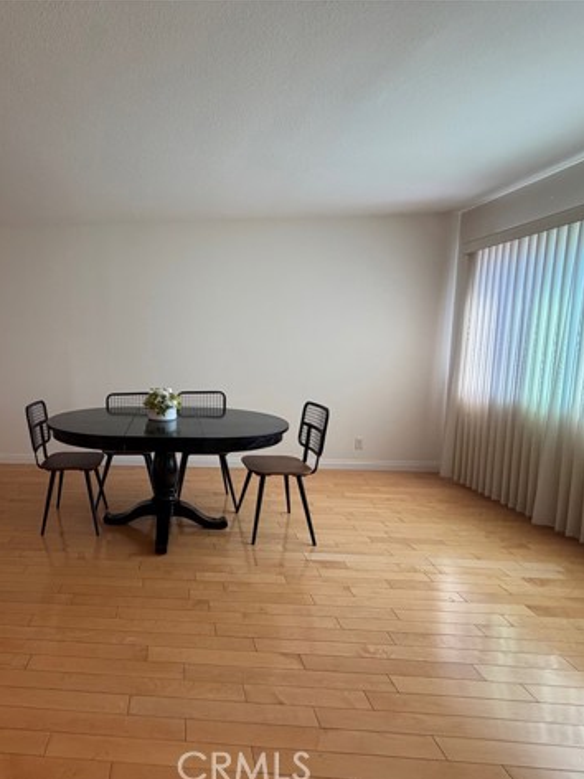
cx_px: 142
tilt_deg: -5.8
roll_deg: +0.2
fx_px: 427
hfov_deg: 64.3
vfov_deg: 84.7
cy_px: 394
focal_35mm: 19
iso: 160
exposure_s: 1/120
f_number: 2.2
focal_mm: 2.22
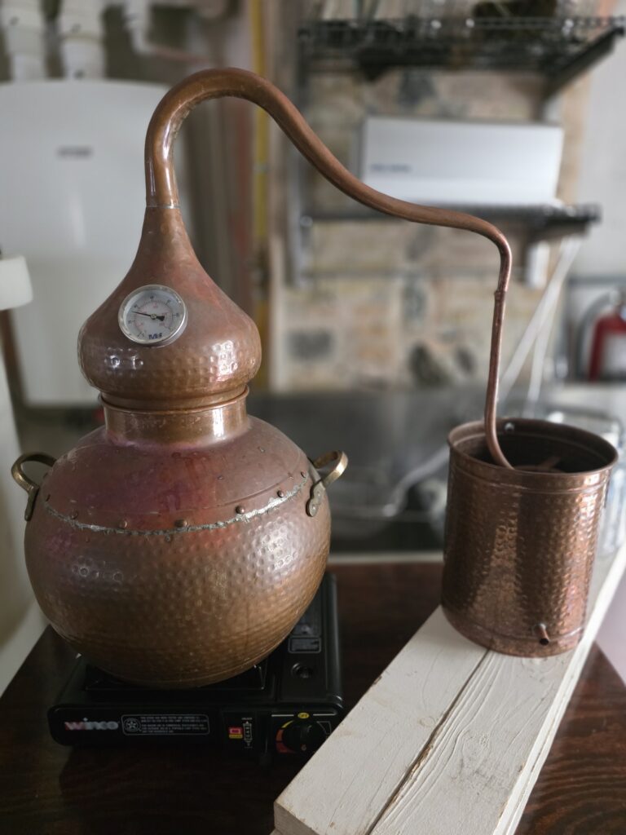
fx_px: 555
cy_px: 418
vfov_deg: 73.9
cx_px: 313
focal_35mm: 23
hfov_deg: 58.9
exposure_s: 1/120
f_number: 1.7
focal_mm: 6.3
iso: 1600
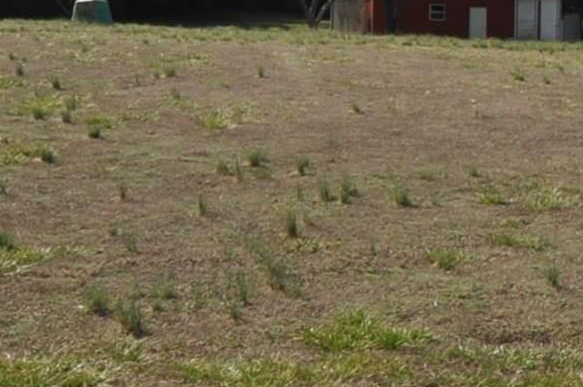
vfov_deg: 12.2
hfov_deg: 15.9
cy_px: 39
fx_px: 1796
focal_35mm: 111
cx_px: 1026
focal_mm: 14
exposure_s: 1/320
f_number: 9
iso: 320
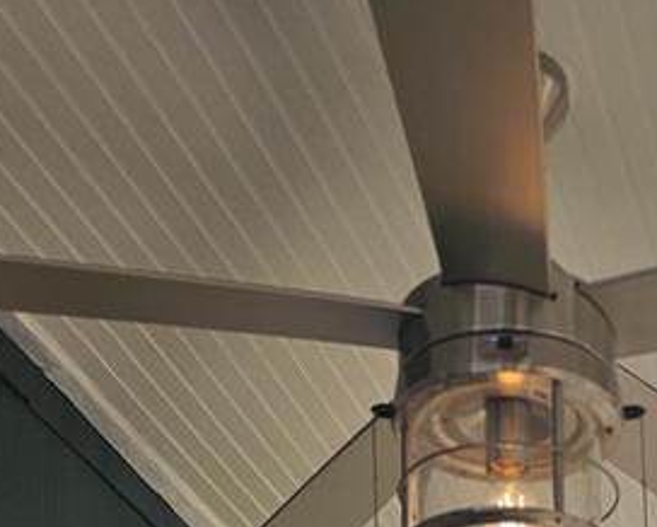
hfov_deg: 20.9
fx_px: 1732
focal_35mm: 89
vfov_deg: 14.6
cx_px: 614
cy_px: 1027
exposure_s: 1/1041
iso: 20
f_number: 1.7
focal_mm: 6.3
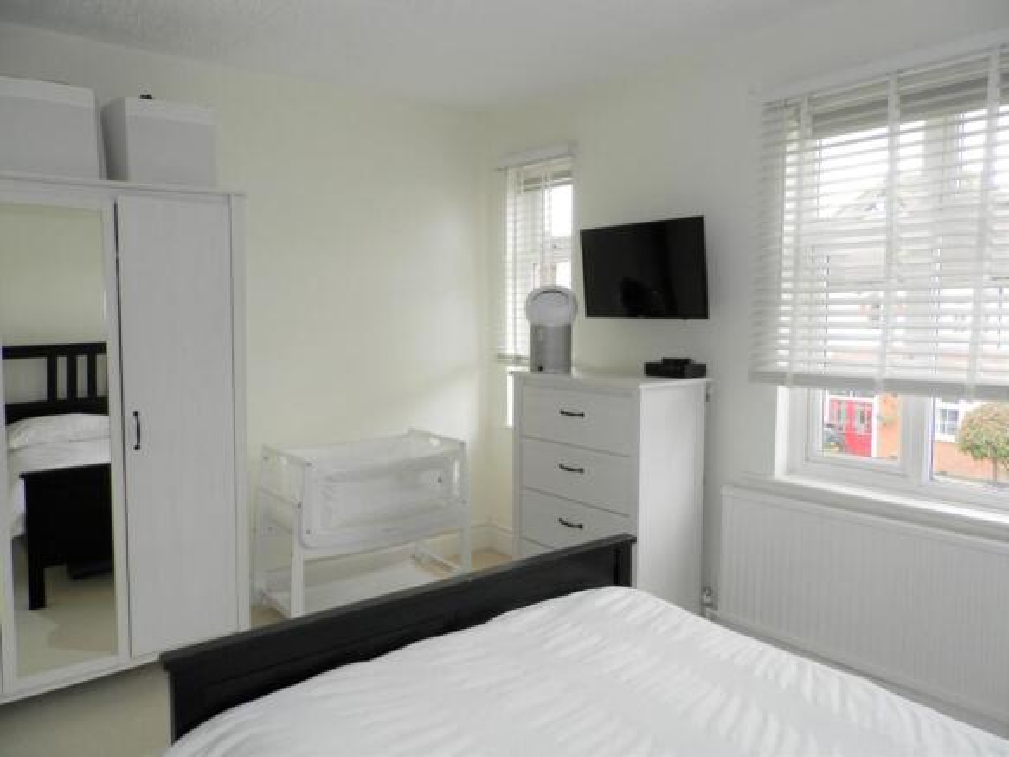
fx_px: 729
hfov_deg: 69.4
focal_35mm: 25
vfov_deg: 54.9
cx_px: 504
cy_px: 378
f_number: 3.1
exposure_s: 1/40
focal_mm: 4.5
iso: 80
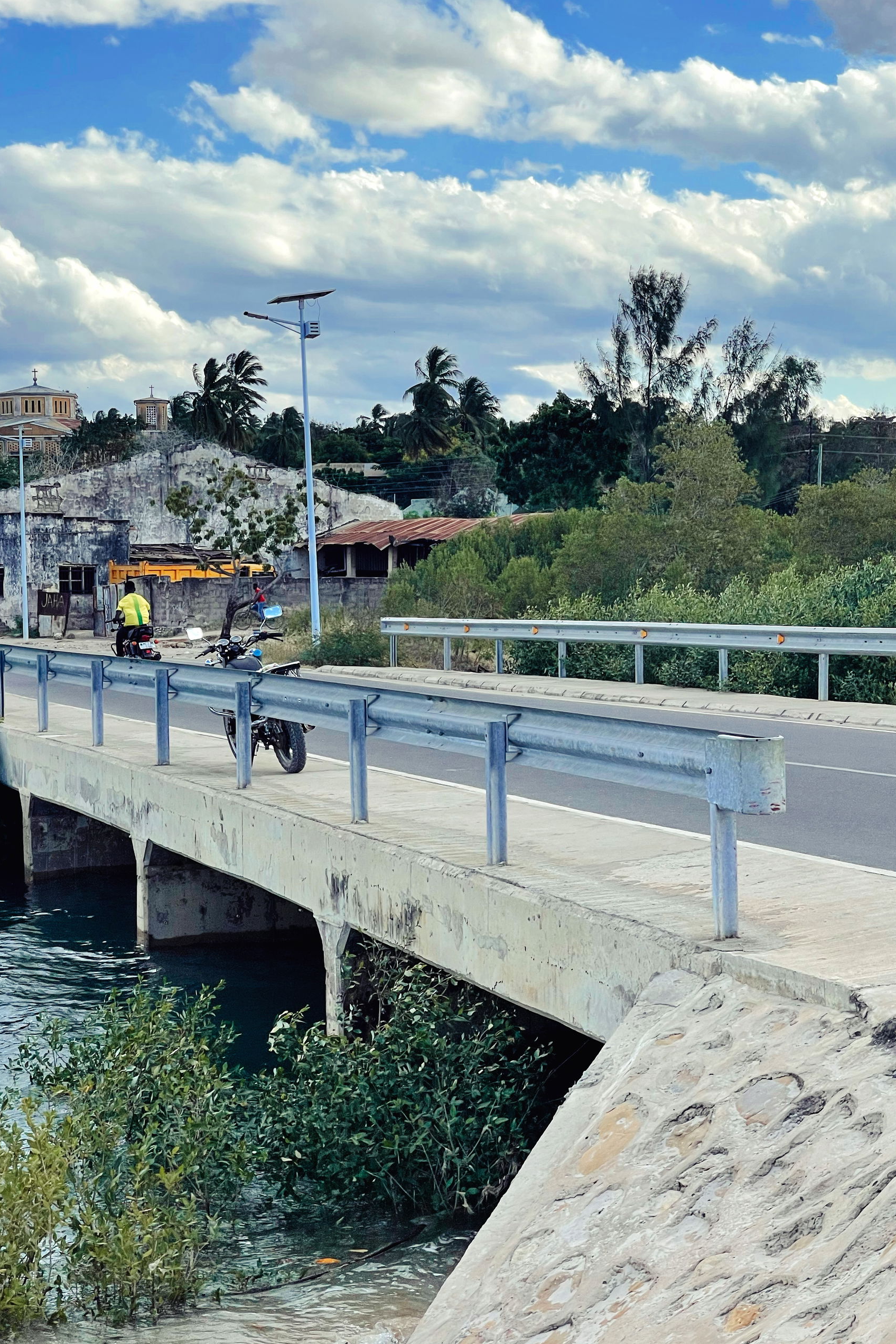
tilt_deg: -1.2
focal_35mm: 67
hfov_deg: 20.3
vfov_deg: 30.1
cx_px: 455
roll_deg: +0.3
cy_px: 676
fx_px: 2500
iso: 20
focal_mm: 7.5
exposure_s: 1/763
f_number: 2.2
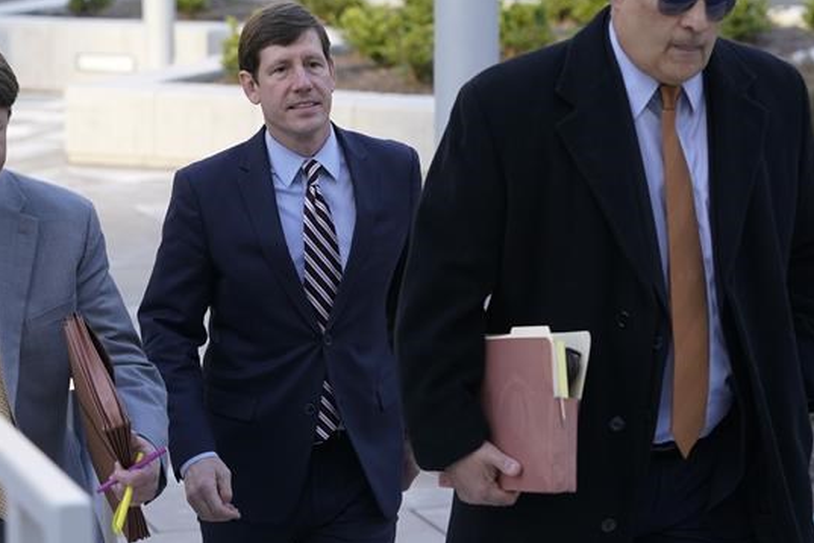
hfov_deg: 20.8
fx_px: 2216
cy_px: 246
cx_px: 367
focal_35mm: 98
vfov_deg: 14.0
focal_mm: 81
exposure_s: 1/1000
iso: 1250
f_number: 4
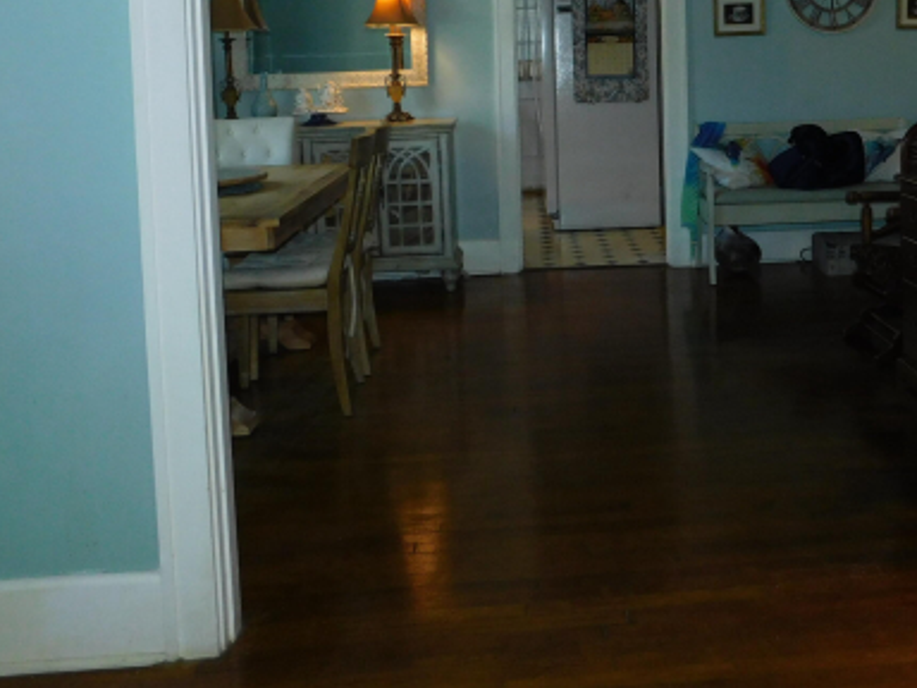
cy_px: 112
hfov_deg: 46.2
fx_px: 1060
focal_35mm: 40
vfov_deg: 34.6
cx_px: 593
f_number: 3
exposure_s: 1/30
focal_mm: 4
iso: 200
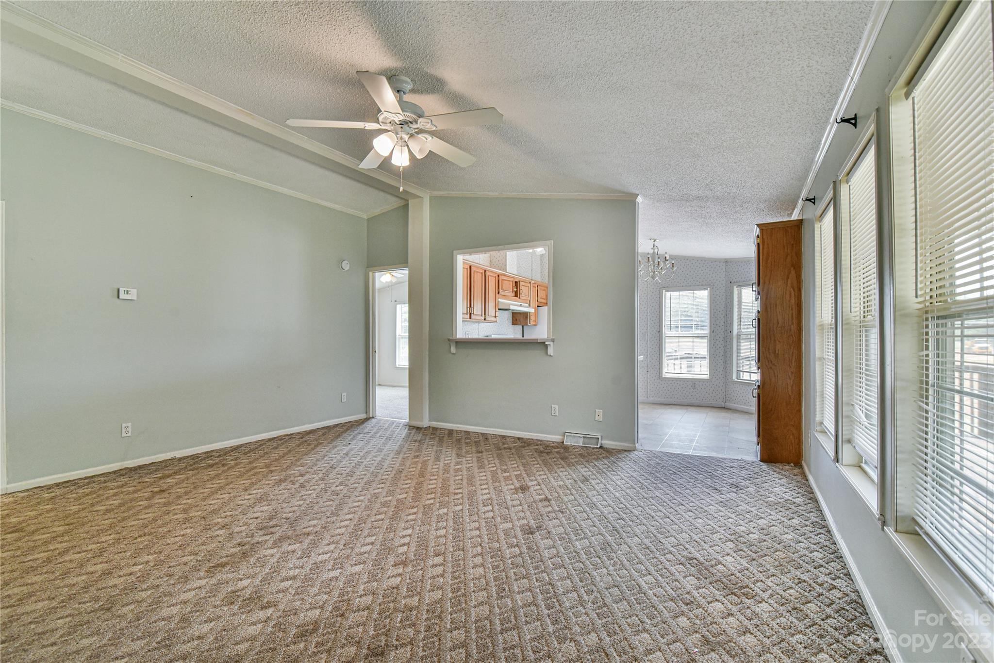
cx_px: 497
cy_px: 332
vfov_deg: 73.8
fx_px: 442
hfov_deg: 96.7
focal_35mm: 16
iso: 1600
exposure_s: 1/200
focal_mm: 16
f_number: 7.1
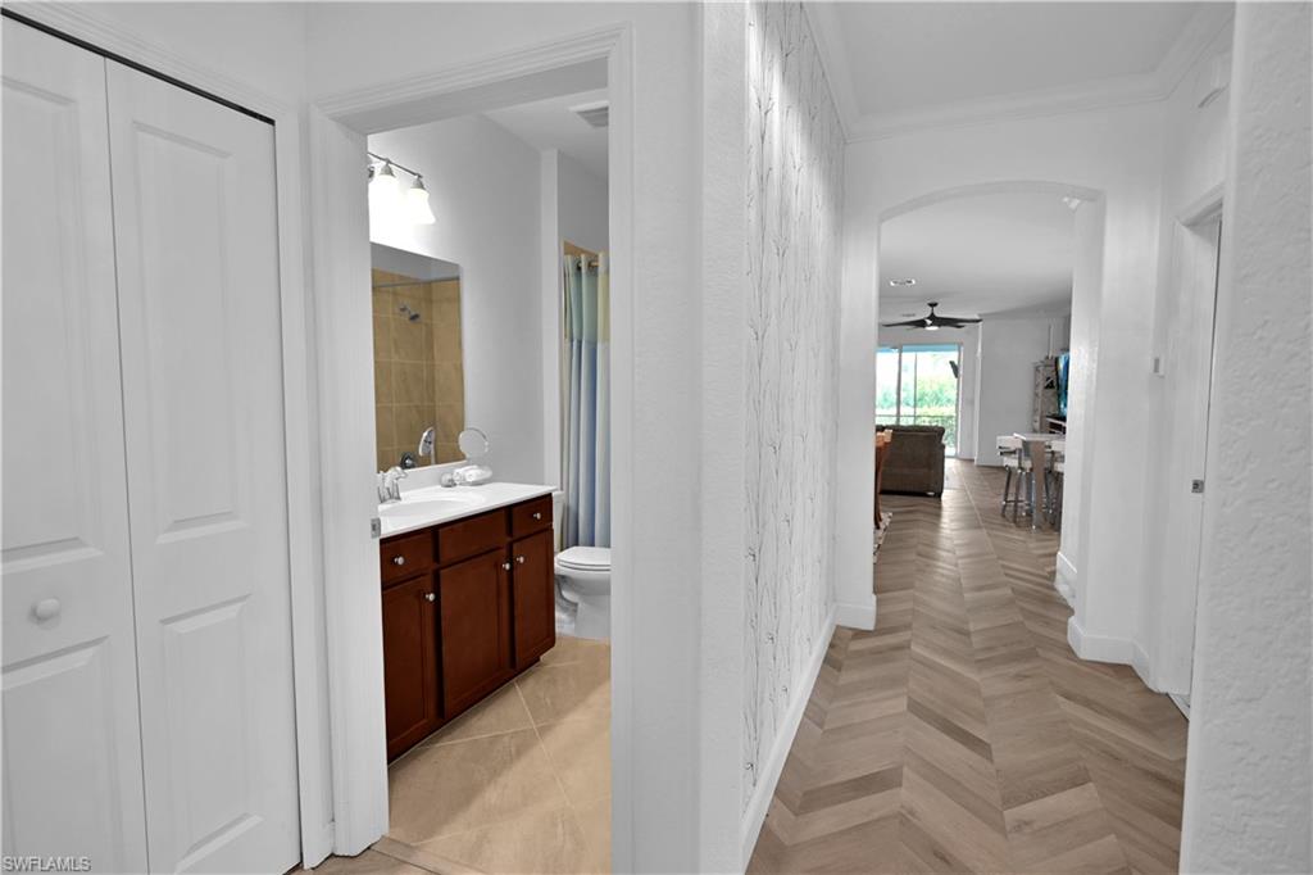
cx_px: 656
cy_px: 438
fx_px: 656
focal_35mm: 18
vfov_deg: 67.3
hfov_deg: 90.0
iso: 160
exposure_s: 1/20
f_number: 3.5
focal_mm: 12
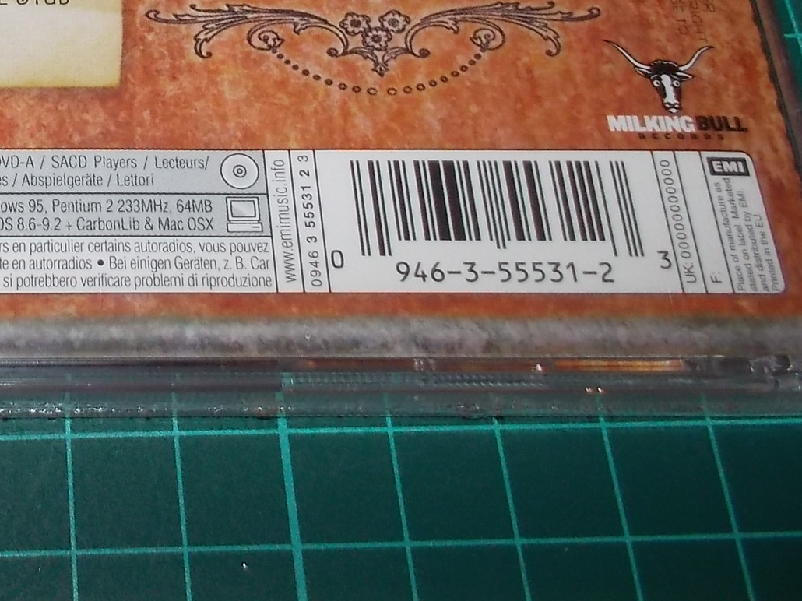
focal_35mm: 64
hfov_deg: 28.5
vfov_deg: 21.7
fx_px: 1482
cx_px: 11
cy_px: -58
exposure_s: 1/30
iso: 200
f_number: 3.3
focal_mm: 4.1
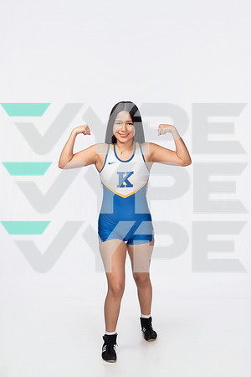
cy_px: 188
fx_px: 523
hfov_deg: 27.0
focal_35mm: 50
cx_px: 126
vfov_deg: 39.6
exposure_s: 1/200
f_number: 8
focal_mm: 50
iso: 800
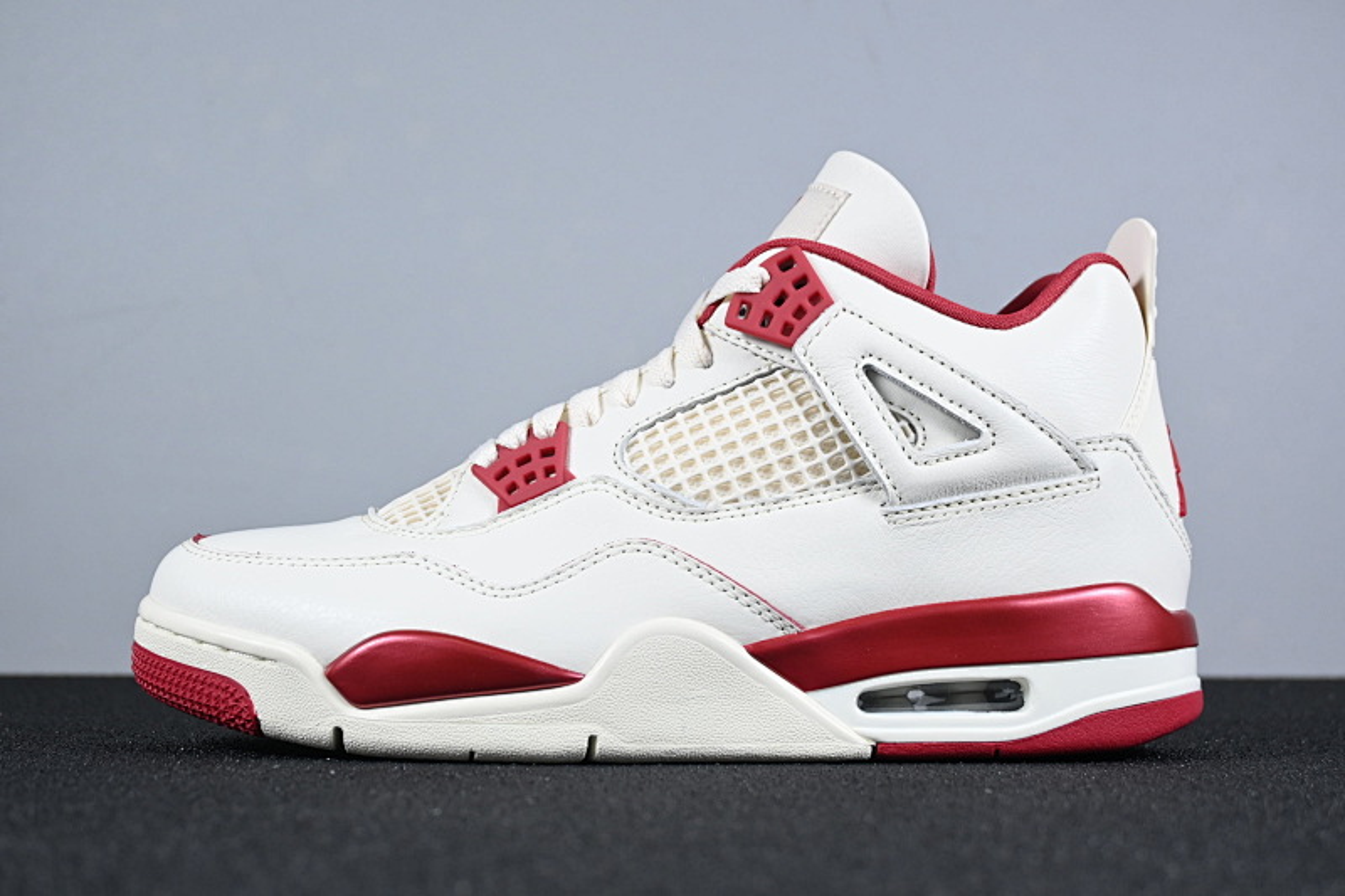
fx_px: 2129
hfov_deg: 35.1
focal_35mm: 57
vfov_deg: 23.8
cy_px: 448
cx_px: 672
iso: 450
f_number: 5.6
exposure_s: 1/125
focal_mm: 38
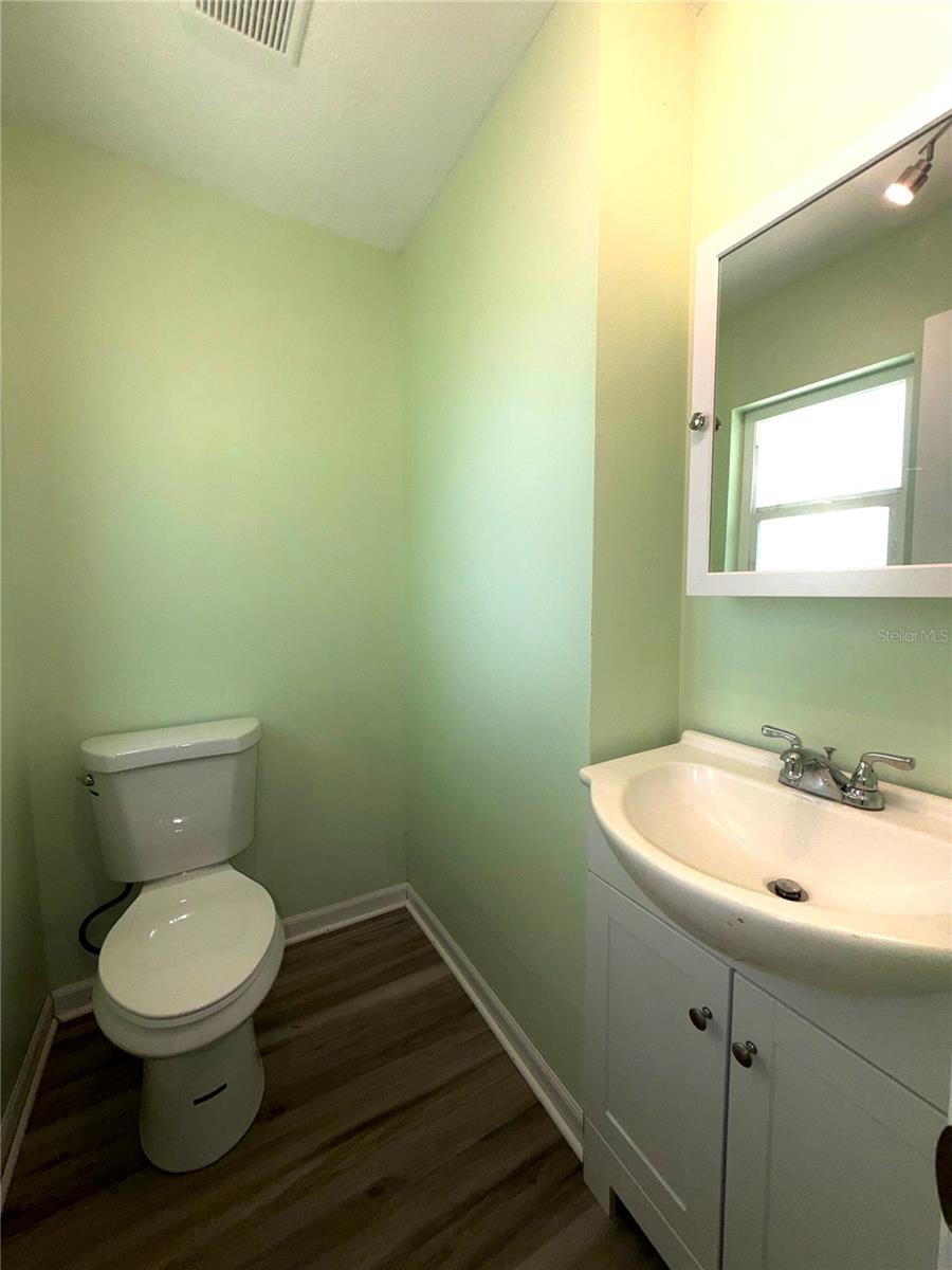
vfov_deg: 102.1
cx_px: 476
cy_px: 635
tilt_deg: -4.6
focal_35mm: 14
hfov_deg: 85.7
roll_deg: +0.1
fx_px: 513
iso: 32
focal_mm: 2.22
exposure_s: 1/120
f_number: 2.2
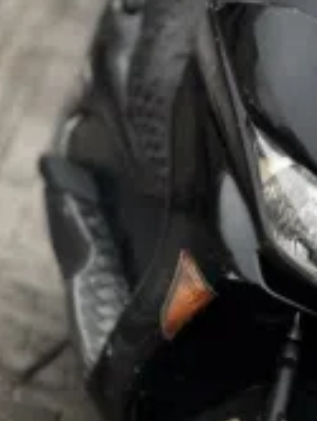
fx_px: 1876
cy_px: 279
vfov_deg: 12.8
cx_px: 332
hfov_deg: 9.6
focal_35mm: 154
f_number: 2.2
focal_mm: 7.5
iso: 25
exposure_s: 1/295
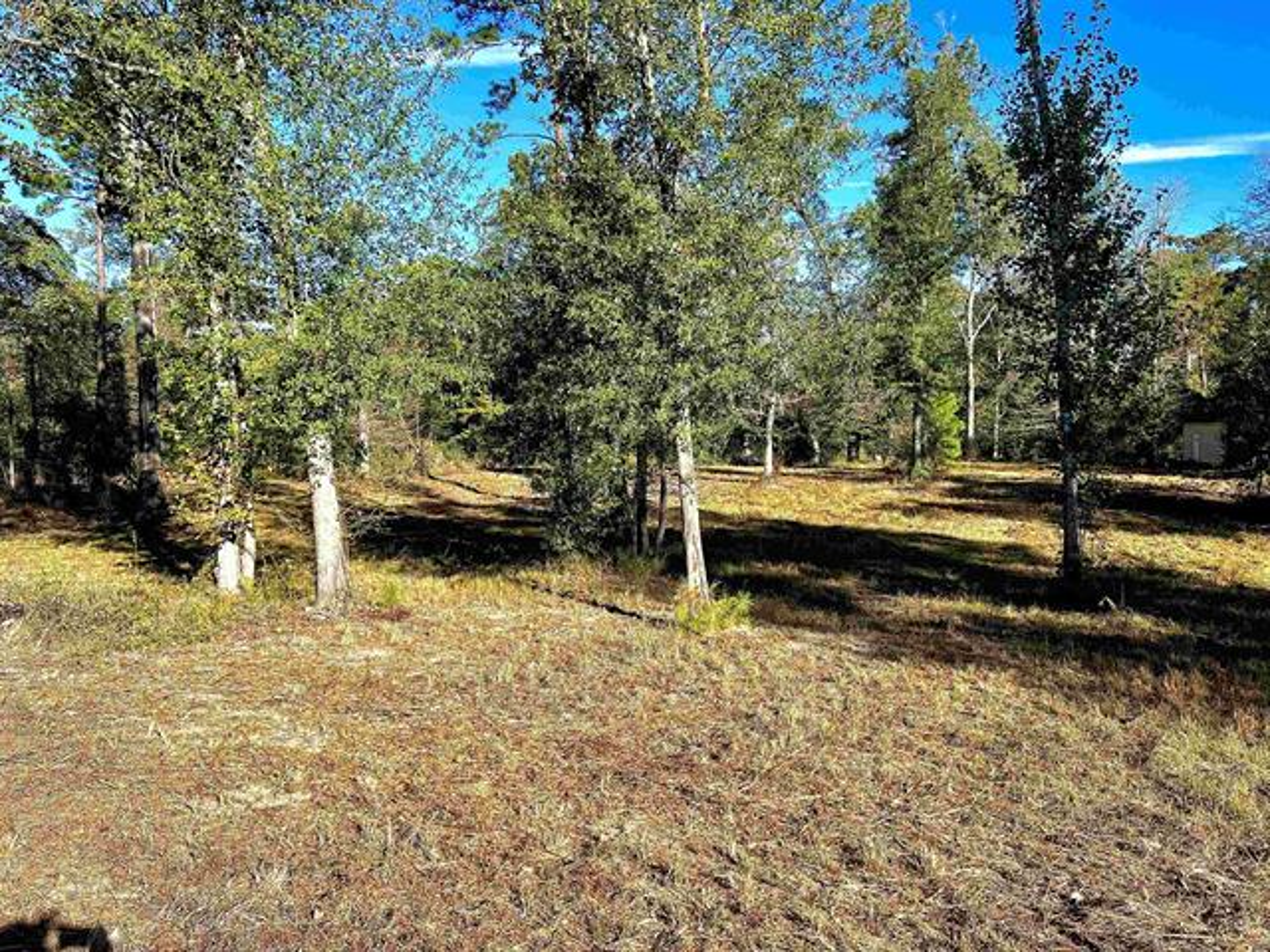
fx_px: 954
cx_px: 635
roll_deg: +0.4
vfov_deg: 53.1
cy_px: 476
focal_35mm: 26
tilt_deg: -2.5
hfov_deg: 67.3
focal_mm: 5.7
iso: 50
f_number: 1.5
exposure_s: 1/1934
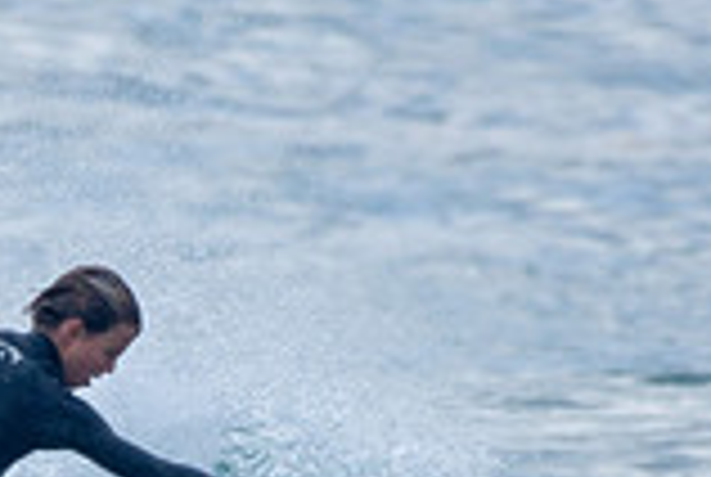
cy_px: 785
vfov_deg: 0.5
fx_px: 52257
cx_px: -40
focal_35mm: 2641
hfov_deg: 0.8
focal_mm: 480
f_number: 5.6
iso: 360
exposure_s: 1/1250
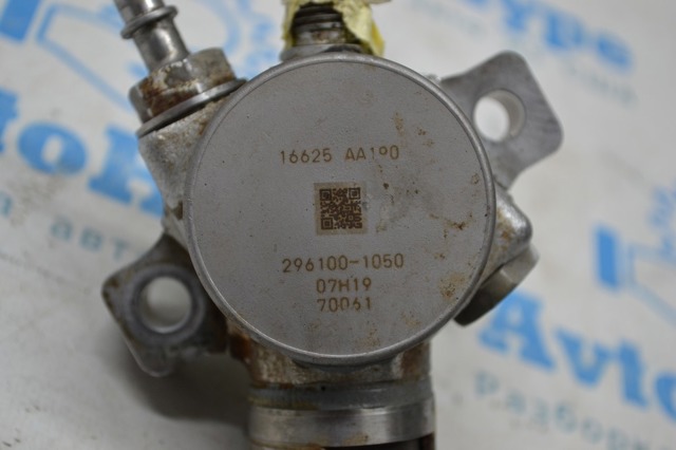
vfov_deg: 18.9
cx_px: 338
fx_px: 1351
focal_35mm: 72
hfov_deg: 28.1
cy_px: 225
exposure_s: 1/60
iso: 400
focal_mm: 48
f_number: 5.6
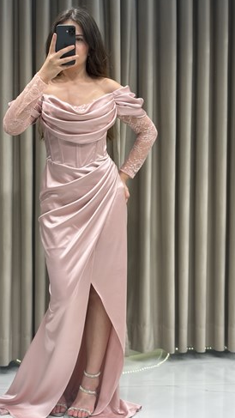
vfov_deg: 33.8
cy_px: 209
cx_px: 86
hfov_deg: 19.4
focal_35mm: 62
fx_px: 687
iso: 32
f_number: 1.6
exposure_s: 1/492
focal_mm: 5.96
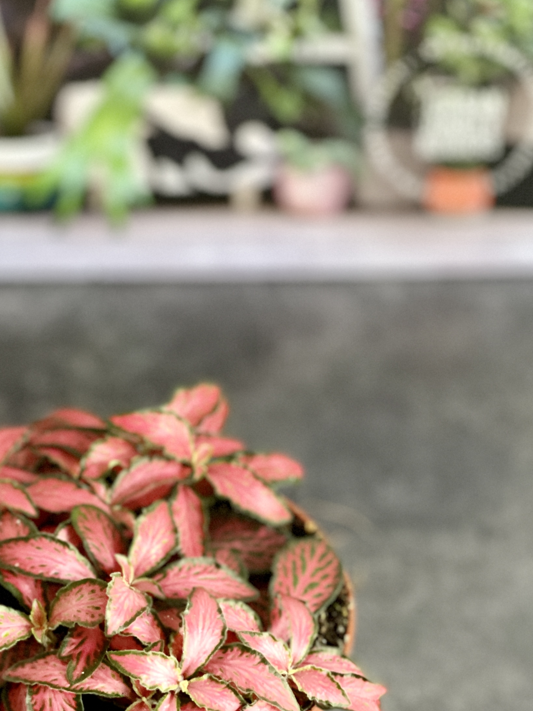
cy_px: 581
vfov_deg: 16.6
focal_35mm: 118
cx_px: 123
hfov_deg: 12.5
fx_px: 2423
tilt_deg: -48.0
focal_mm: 7.5
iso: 400
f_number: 2.2
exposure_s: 1/40
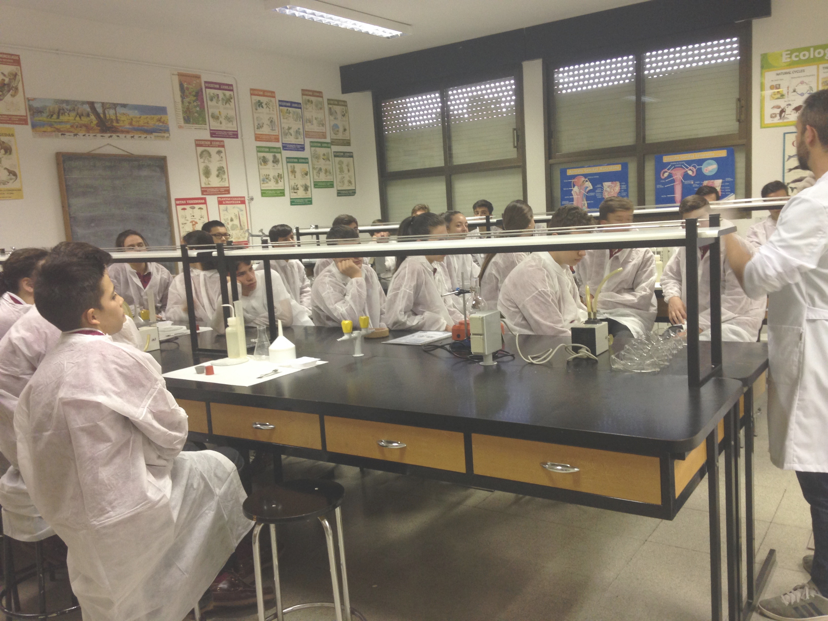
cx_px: 414
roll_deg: +6.1
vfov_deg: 42.9
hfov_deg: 55.4
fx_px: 789
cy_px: 310
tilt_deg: -7.6
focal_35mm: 33
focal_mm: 4.12
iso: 125
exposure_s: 1/20
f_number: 2.4
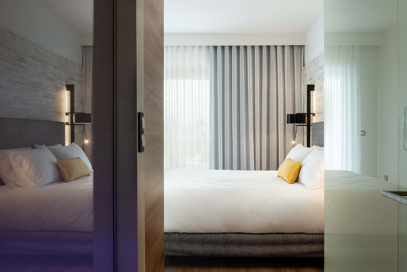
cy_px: 136
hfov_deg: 63.6
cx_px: 204
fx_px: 328
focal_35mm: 29
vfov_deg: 45.0
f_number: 22
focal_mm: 29
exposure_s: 1/8
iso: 100
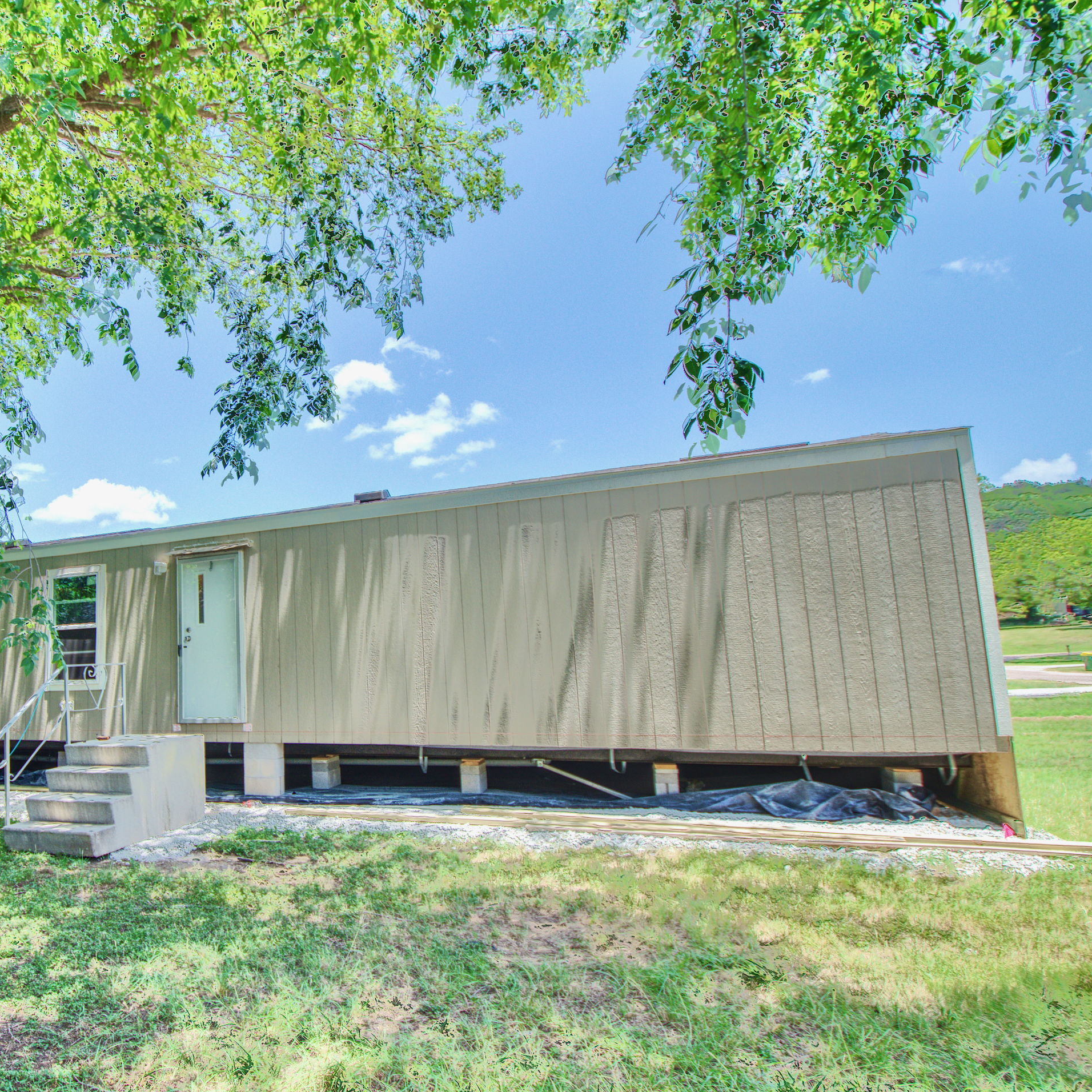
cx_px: 287
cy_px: 563
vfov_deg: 74.8
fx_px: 714
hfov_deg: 70.3
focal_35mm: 20
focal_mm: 10
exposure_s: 1/250
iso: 500
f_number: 8
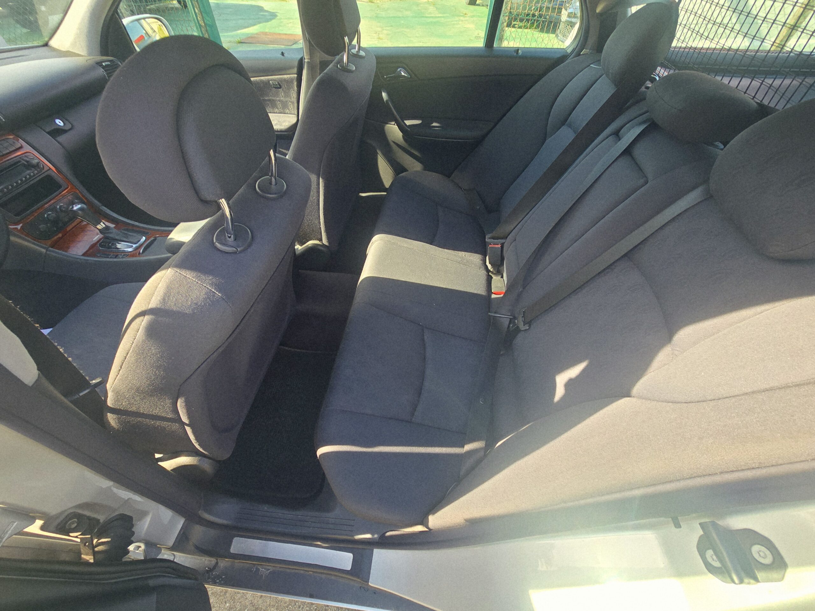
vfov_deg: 89.9
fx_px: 306
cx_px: 408
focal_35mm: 13
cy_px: 306
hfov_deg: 106.2
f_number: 2.2
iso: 50
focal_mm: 2.2
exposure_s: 1/152
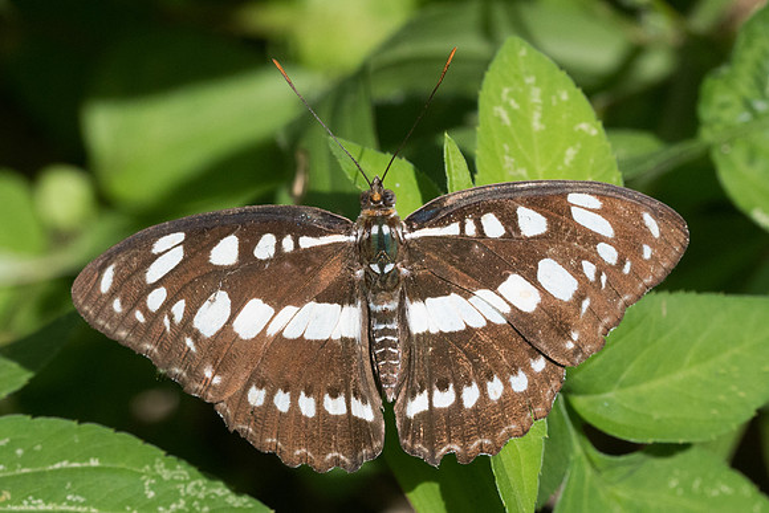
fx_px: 8072
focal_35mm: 378
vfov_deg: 3.6
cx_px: 284
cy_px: 303
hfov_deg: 5.5
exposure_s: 1/800
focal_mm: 150
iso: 1000
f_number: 13
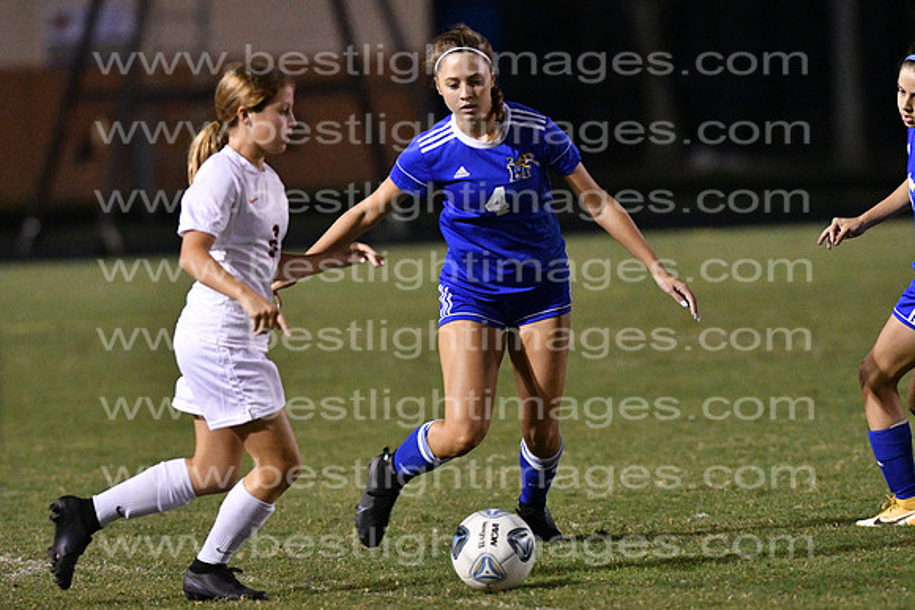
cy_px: 305
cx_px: 458
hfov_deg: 4.6
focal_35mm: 450
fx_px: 11440
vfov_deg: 3.1
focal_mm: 300
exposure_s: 1/640
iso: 10000
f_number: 3.5
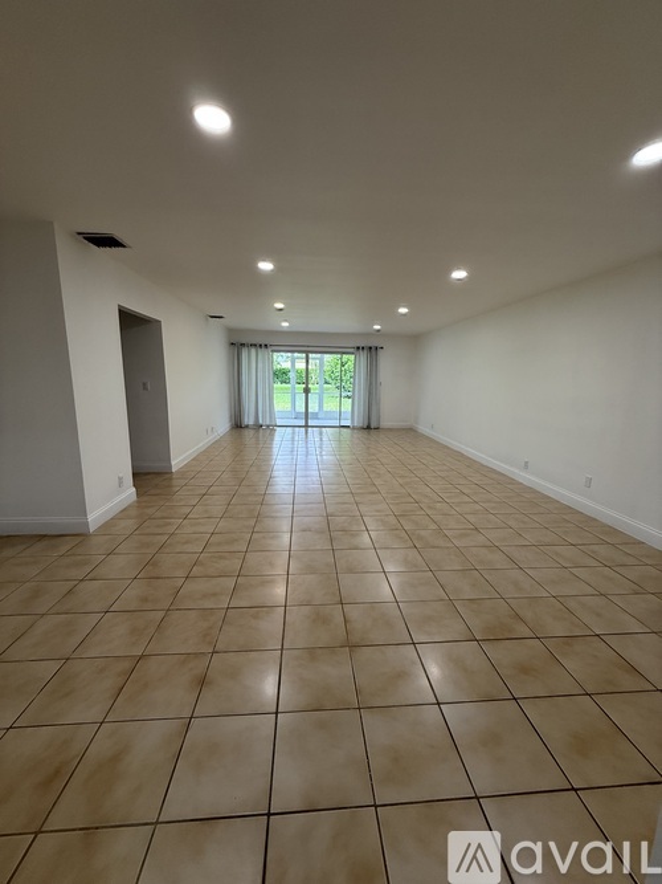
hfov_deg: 85.7
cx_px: 331
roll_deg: -1.7
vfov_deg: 102.1
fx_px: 357
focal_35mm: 14
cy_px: 442
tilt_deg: -9.7
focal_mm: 2.22
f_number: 2.2
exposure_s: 1/120
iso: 125
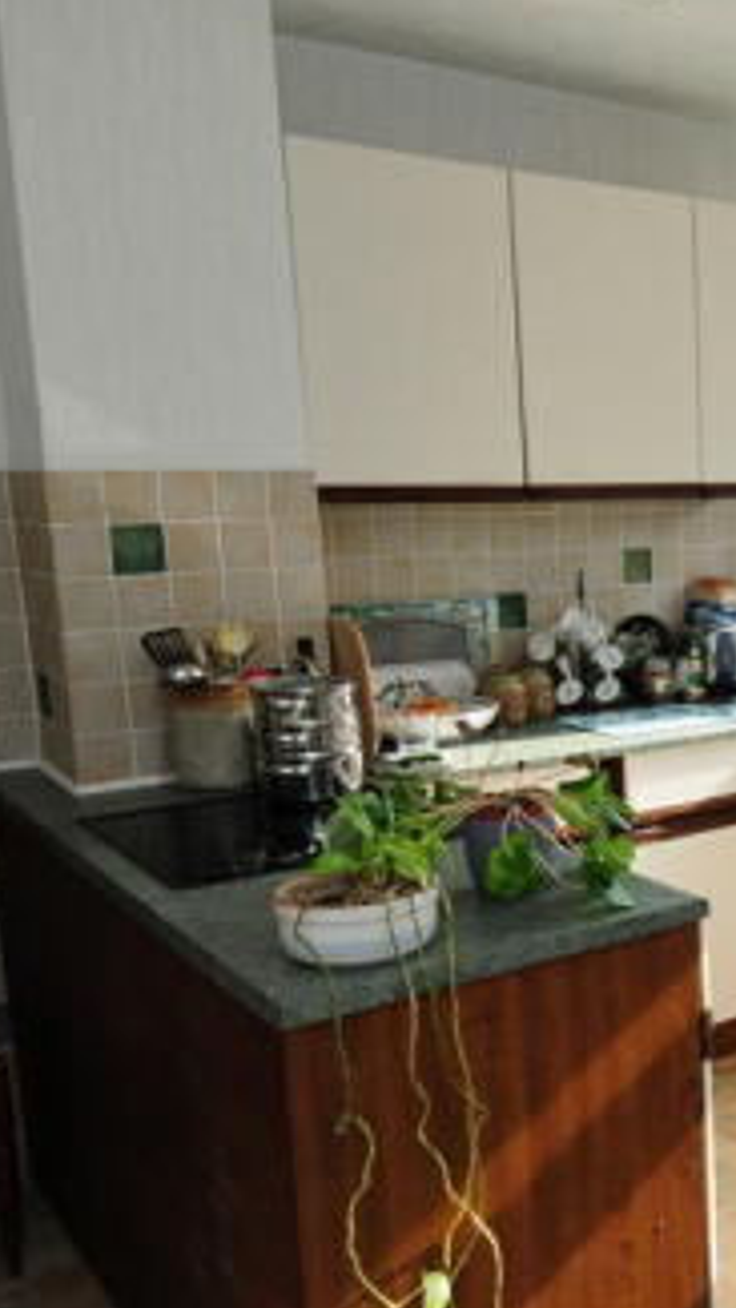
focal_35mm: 38
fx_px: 1317
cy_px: 769
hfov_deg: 28.7
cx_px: 780
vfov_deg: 52.5
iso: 200
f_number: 5.6
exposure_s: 1/125
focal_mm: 12
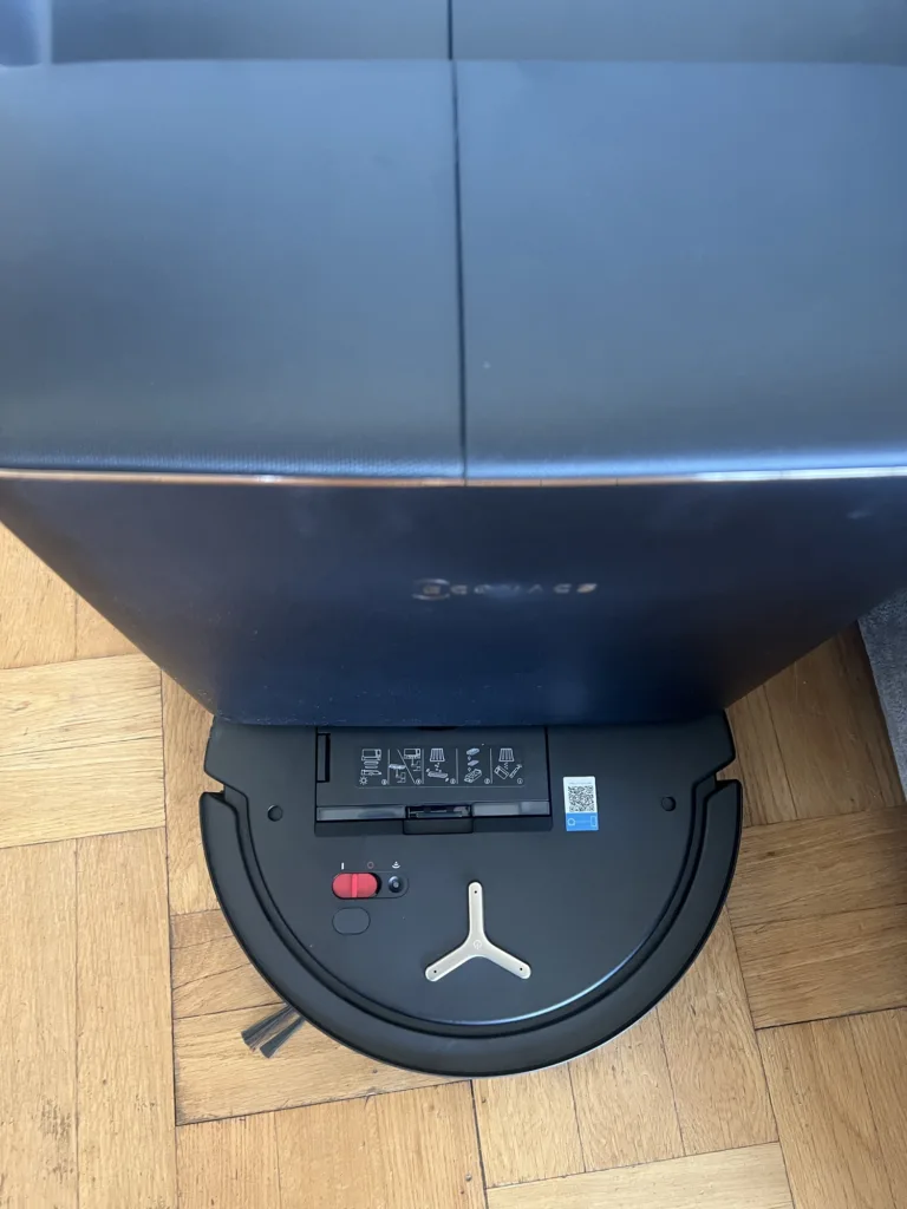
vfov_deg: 67.3
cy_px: 604
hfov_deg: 53.1
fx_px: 908
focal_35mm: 26
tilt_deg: -69.9
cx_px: 454
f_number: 1.5
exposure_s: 1/60
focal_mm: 5.7
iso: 400
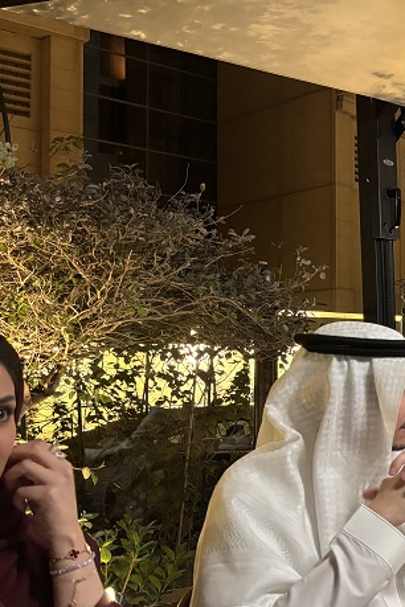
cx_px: 573
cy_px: 341
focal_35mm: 53
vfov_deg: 37.5
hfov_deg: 22.0
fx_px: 894
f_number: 1.6
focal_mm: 5.96
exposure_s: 1/31
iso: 500
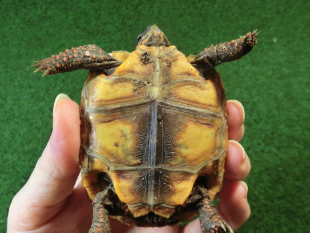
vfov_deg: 42.8
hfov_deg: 55.4
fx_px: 295
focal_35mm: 33
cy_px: 132
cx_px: 154
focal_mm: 5
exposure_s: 1/60
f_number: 3
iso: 320
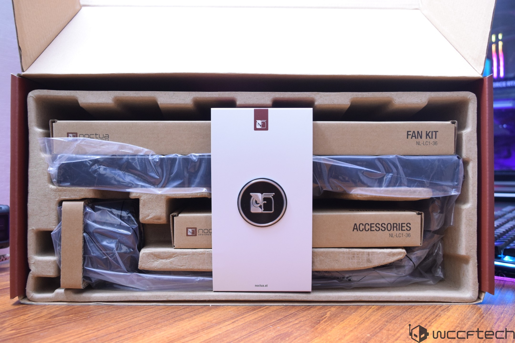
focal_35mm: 39
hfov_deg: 49.6
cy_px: 172
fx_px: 558
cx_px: 258
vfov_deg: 34.2
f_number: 6.3
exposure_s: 1/8
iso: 1600
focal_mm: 26
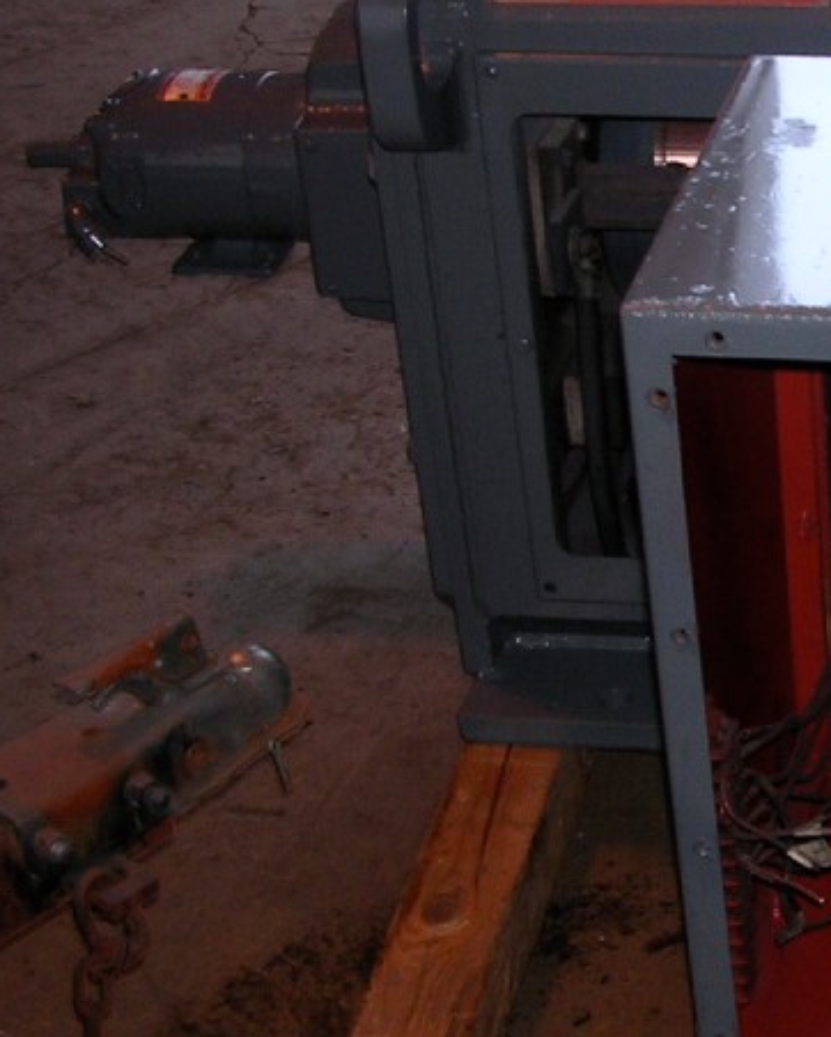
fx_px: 2519
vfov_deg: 23.3
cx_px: 1127
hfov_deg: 17.4
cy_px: 521
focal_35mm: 82
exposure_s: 1/60.1
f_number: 2.8
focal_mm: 5.8
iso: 100
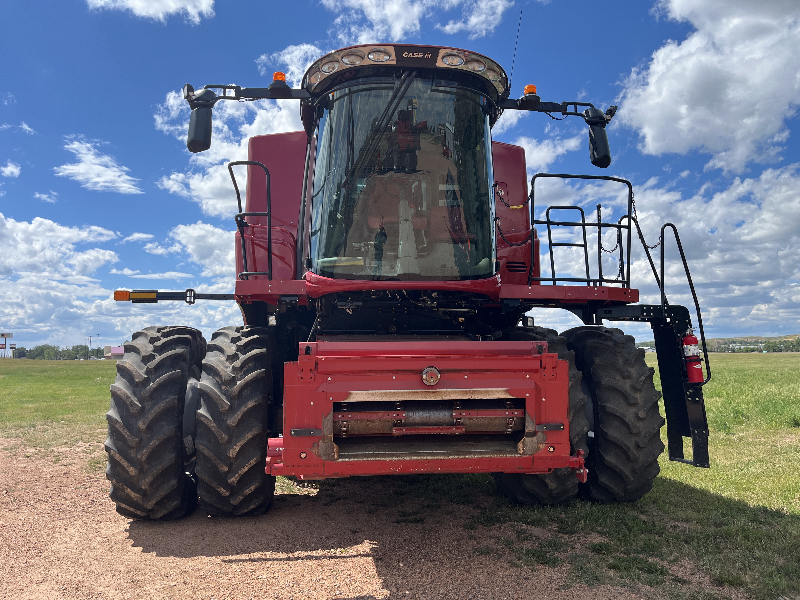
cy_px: 300
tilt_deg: +5.5
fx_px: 601
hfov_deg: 67.3
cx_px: 400
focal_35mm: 26
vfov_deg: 53.1
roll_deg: +0.4
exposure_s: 1/3876
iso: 50
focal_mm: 5.1
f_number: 1.6
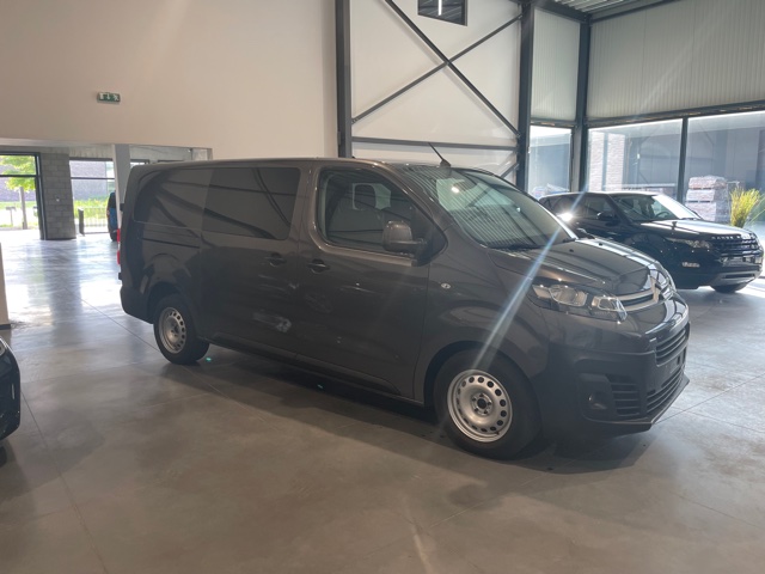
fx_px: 575
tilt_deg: -9.9
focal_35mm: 26
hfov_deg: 67.3
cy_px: 287
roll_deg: +0.2
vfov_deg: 53.1
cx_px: 382
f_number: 1.6
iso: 64
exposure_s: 1/100
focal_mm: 4.2
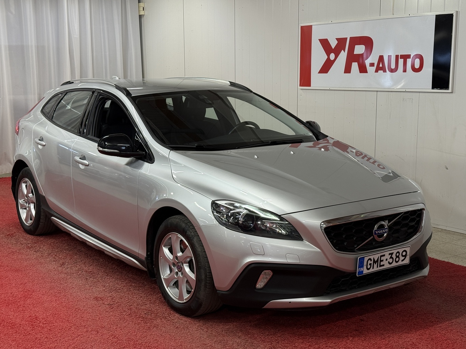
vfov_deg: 28.6
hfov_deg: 37.5
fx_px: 687
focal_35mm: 51
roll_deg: +0.1
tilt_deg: -9.0
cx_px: 235
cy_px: 183
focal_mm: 6.76
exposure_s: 1/100
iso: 64
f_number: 1.78
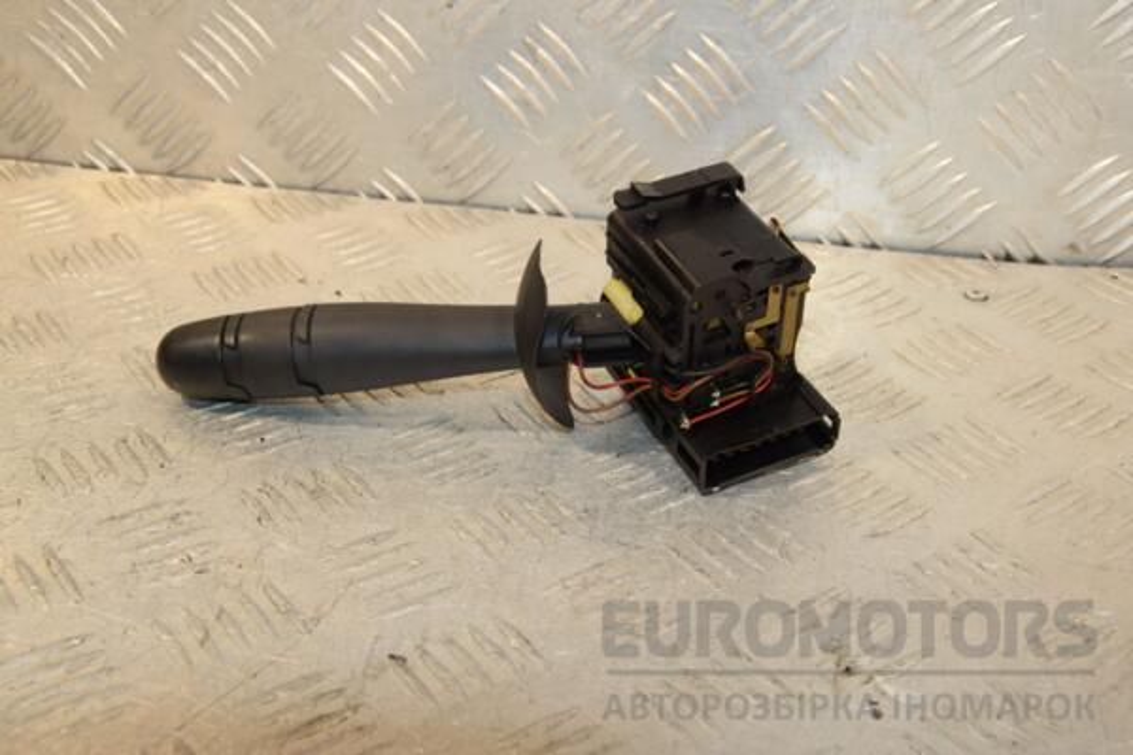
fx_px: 1605
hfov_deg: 38.9
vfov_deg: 26.5
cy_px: 378
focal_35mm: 51
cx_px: 566
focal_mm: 34
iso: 800
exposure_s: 1/200
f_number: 8
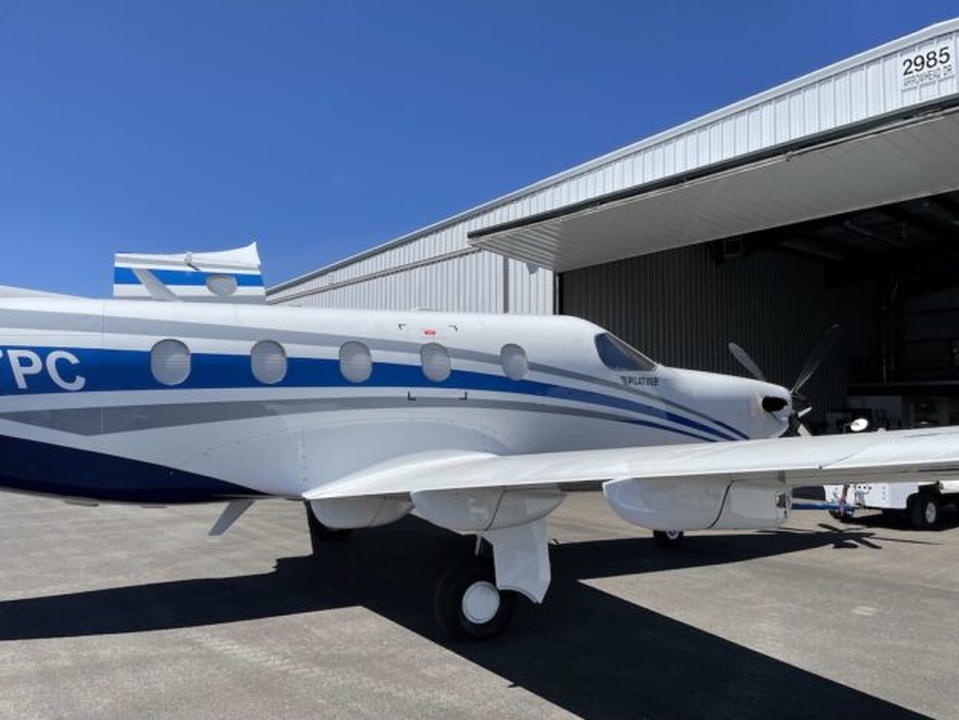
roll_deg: +0.5
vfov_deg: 53.1
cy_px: 360
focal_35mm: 26
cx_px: 480
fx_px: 720
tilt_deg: +4.8
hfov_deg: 67.3
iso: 32
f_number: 1.6
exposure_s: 1/4651
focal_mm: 4.2
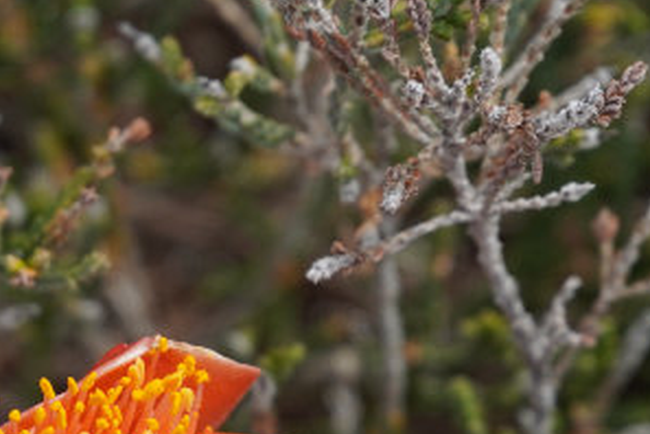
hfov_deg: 2.5
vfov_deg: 1.7
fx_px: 14606
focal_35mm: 809
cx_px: 68
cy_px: 575
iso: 250
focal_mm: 200
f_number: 7.1
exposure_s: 1/1000
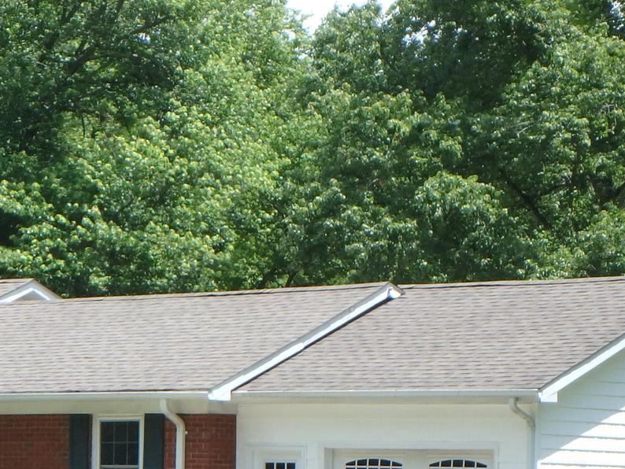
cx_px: -6
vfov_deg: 10.0
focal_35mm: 147
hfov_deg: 13.2
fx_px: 2655
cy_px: 530
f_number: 5.1
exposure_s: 1/250
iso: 125
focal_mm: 10.1
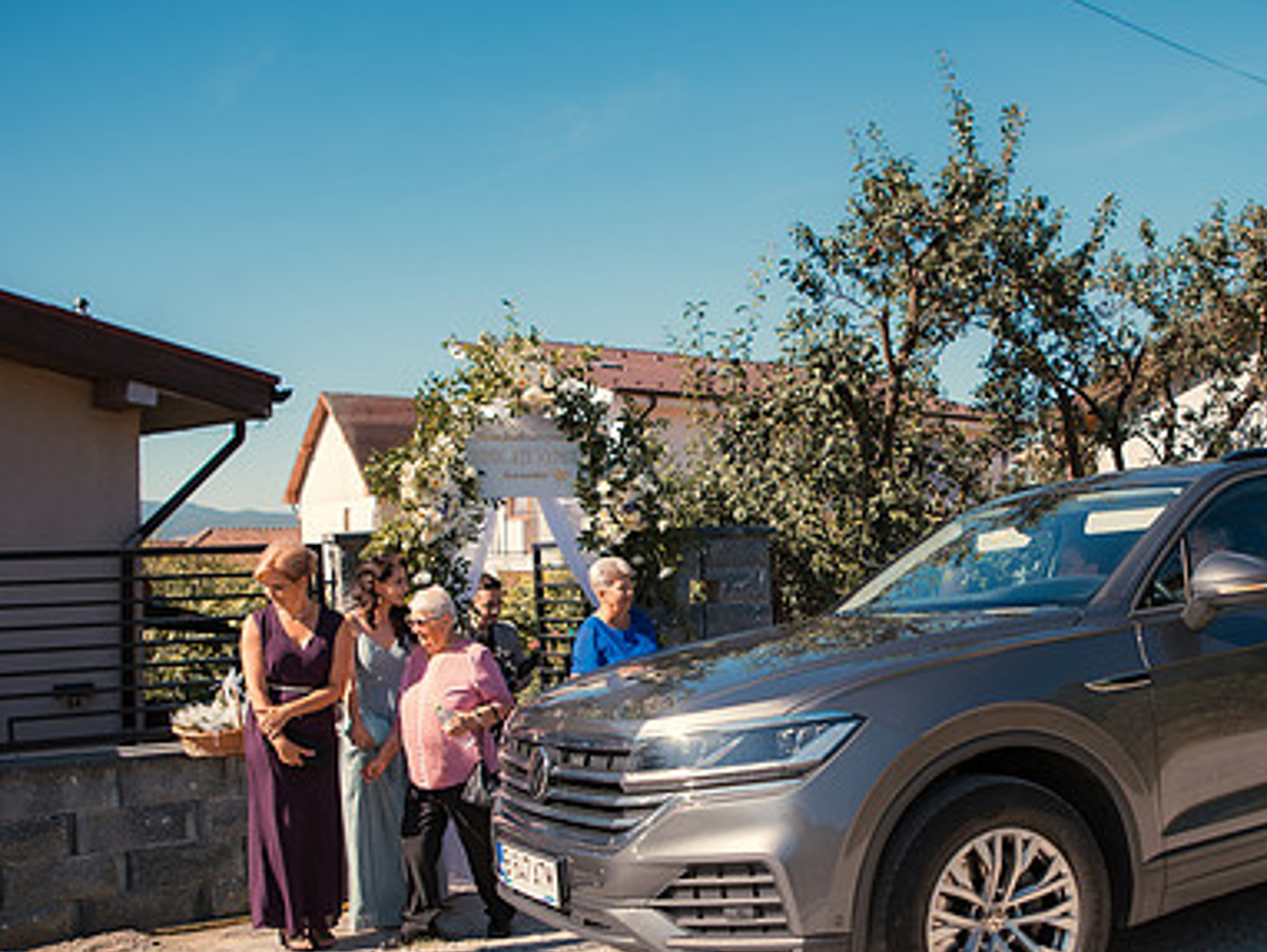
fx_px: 1282
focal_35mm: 35
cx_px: 852
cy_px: 554
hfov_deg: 51.5
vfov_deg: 40.6
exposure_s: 1/500
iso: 100
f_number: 3.5
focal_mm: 24
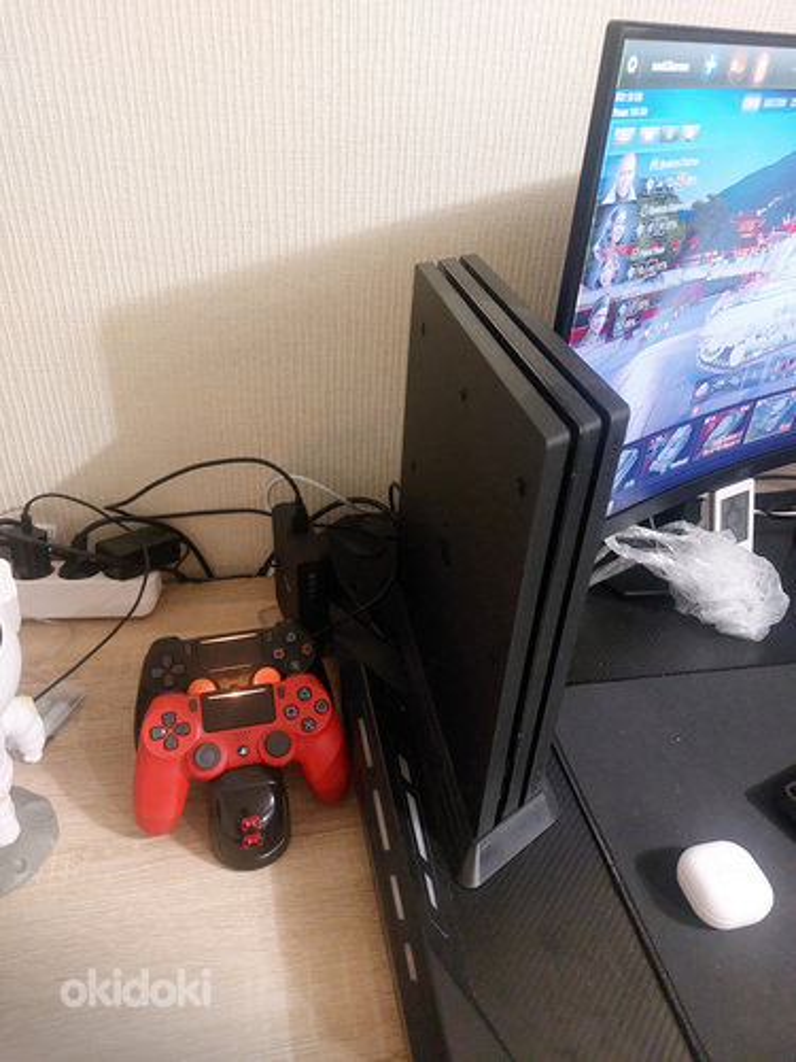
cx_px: 398
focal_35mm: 24
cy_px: 531
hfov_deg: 56.8
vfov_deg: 71.6
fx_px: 736
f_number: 1.8
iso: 1600
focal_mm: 5.23
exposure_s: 1/25
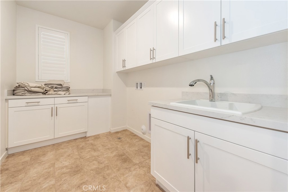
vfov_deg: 81.2
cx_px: 144
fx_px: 112
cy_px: 96
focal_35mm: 14
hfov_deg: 104.2
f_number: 4.5
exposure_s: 1/80
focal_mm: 14
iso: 800
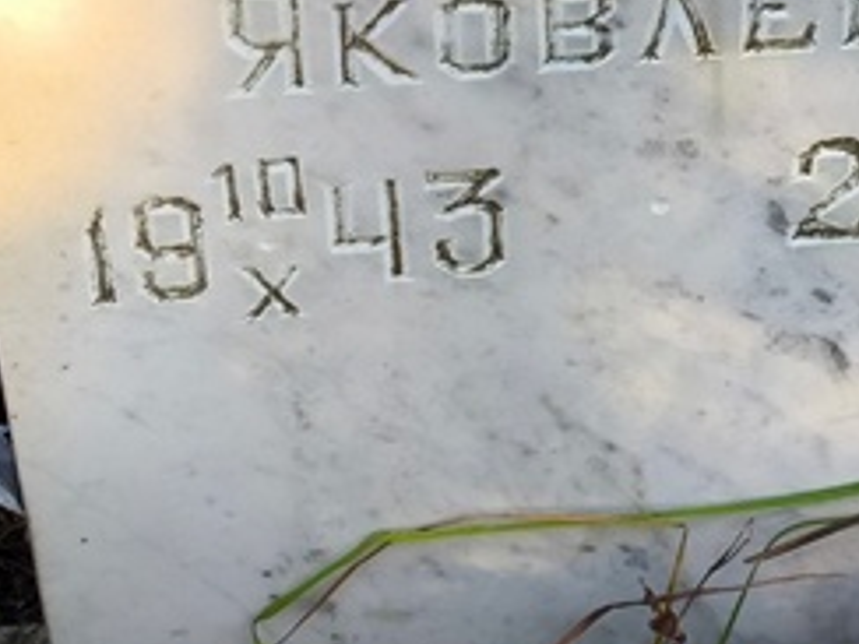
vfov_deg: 9.0
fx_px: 4070
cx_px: 639
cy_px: -106
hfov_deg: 12.0
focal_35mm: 164
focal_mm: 4.71
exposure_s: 1/120
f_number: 1.7
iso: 64
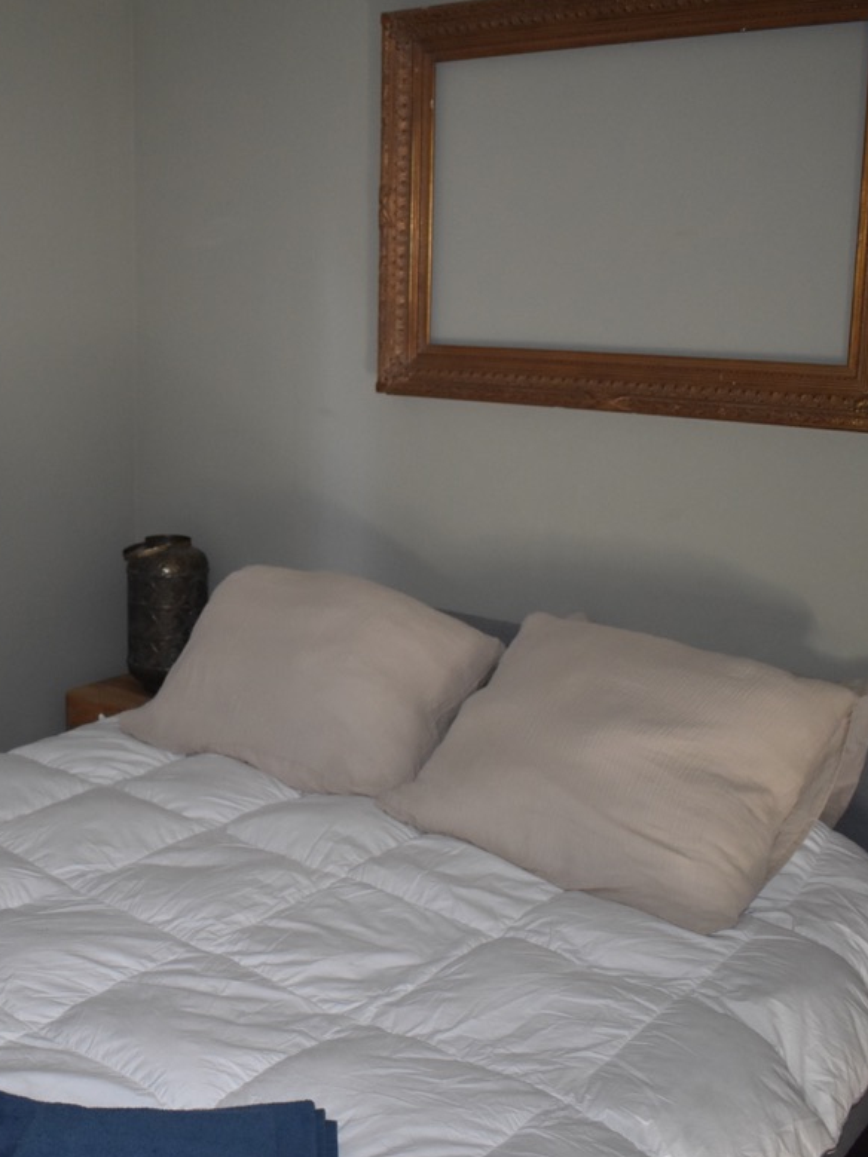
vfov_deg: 46.8
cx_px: 204
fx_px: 1338
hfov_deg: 35.1
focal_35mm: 40
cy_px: 582
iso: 1400
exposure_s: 1/60
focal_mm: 18
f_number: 3.5
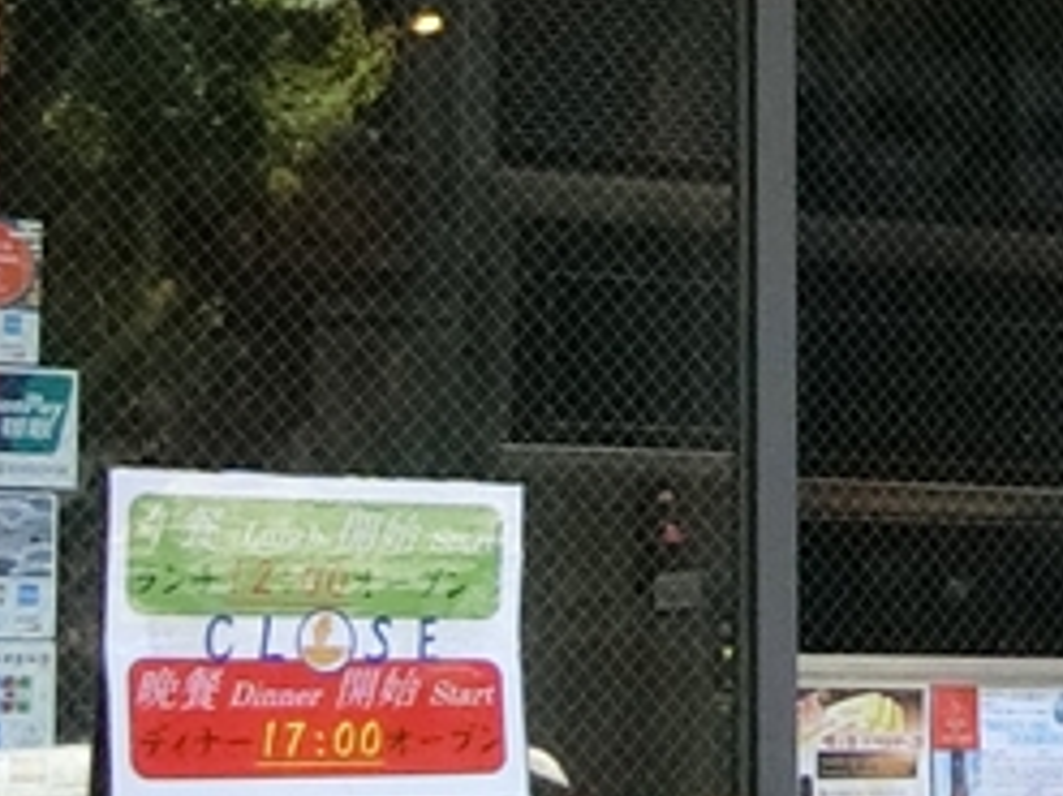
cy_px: 172
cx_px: 1278
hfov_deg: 15.4
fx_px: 3775
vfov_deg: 12.0
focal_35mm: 123
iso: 640
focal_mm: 4.06
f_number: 2.7
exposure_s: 1/1000
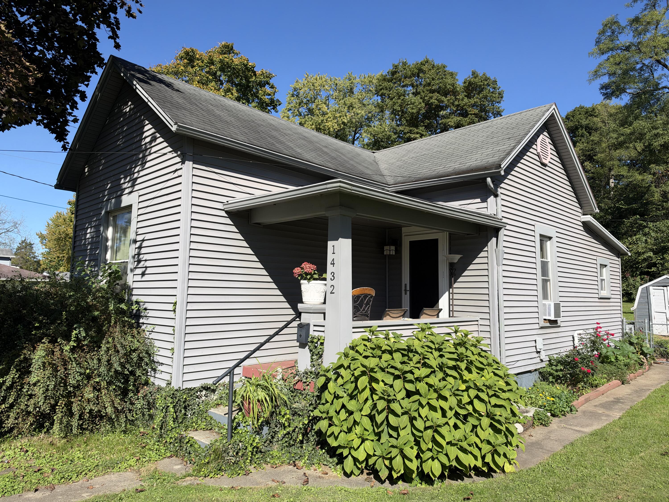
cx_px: 334
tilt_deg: +5.3
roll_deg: +0.1
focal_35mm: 24
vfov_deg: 56.8
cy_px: 251
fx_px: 464
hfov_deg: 71.6
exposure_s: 1/3534
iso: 64
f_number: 1.8
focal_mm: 6.93
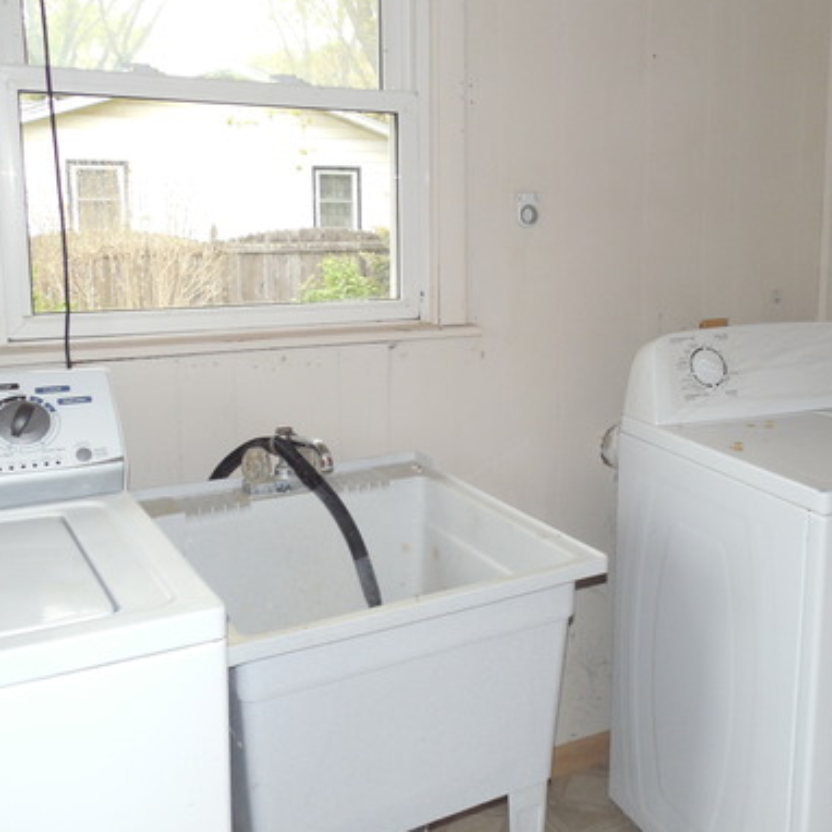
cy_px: 351
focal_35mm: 37
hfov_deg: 44.0
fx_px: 1006
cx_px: 586
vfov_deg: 44.8
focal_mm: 4.5
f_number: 3.3
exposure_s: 1/25
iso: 200
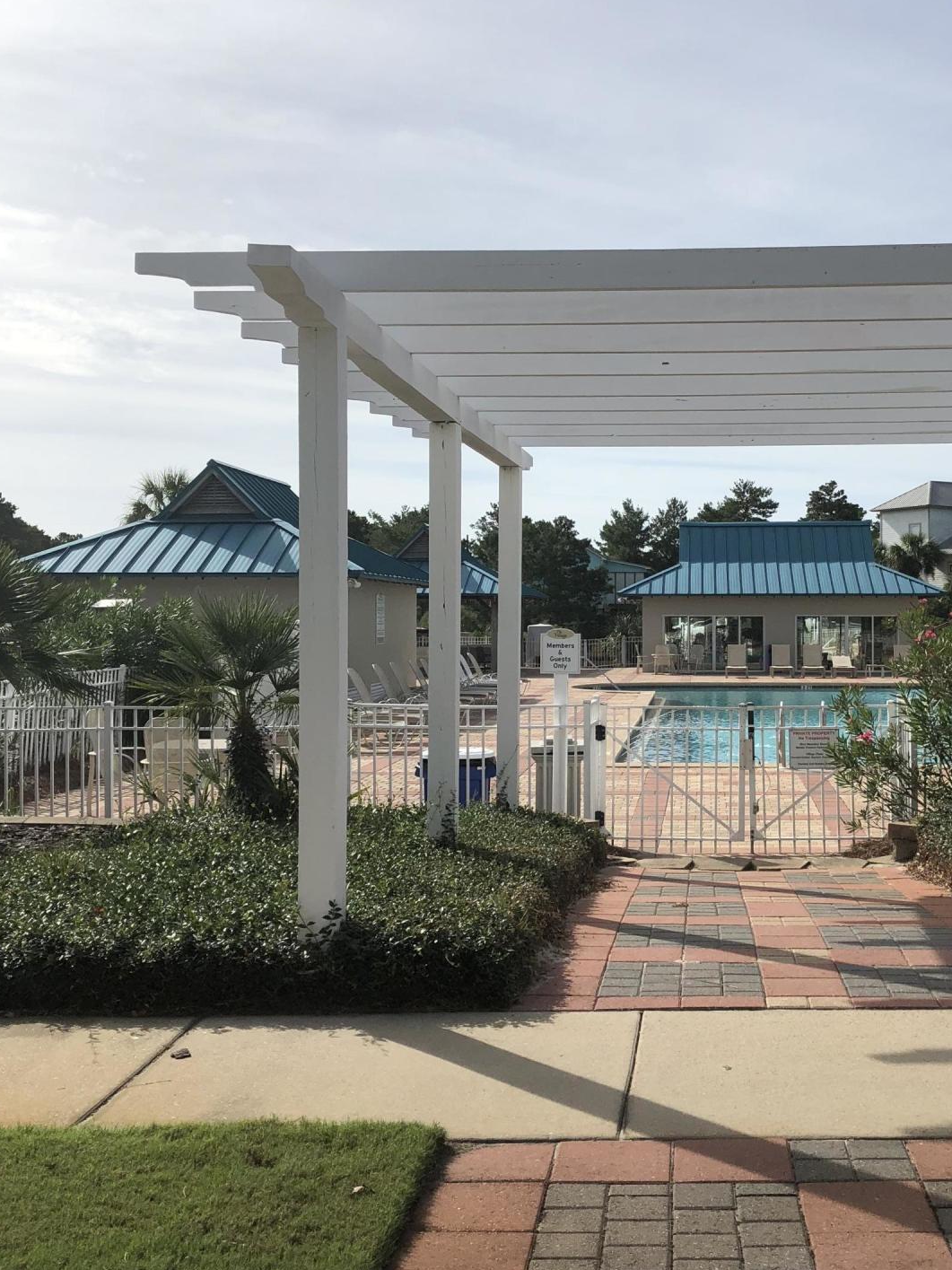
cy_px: 619
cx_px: 664
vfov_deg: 45.8
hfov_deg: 34.7
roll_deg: +0.5
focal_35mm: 41
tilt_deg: -0.4
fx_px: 1504
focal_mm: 3.99
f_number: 1.8
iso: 20
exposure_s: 1/4000
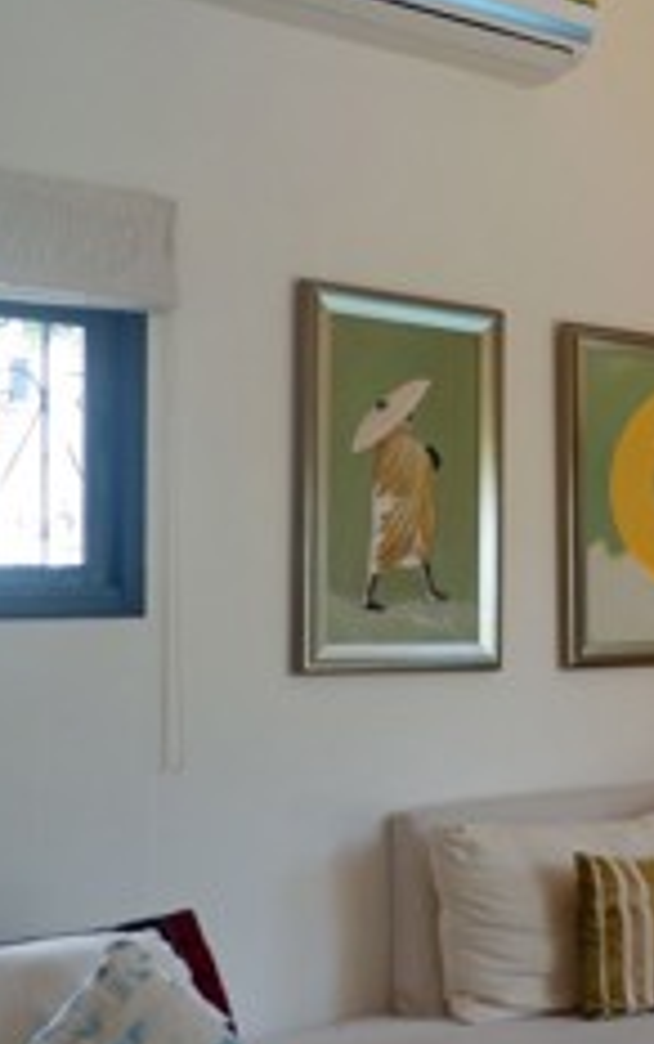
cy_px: 488
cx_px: 1142
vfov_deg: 32.4
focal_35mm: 63
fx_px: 1793
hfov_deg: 17.3
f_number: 3.5
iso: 200
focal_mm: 16
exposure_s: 1/100
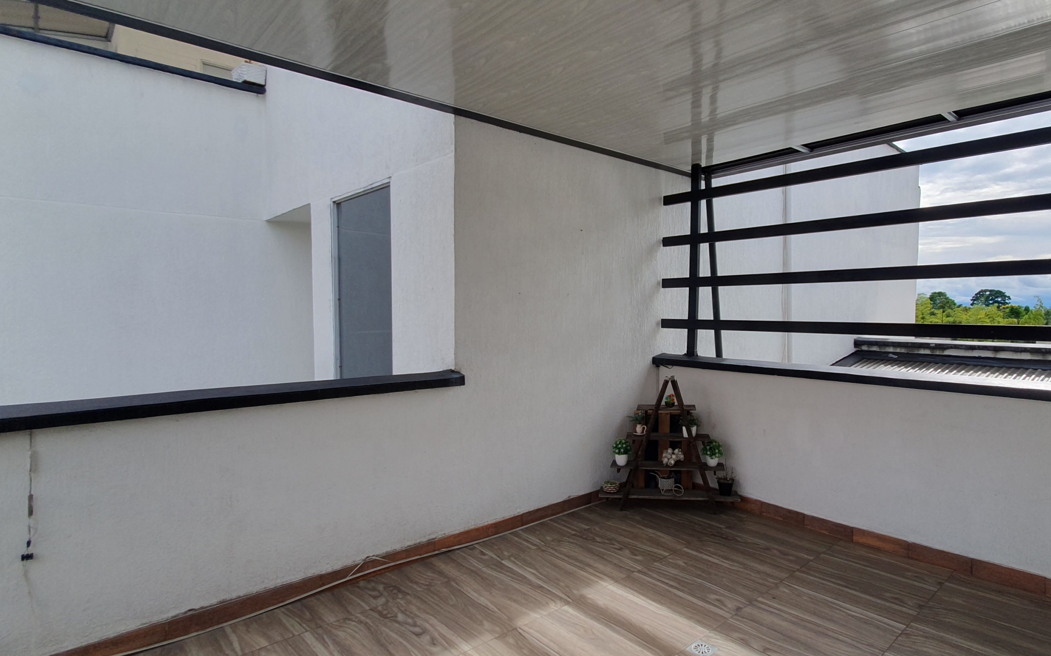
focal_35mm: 19
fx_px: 544
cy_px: 321
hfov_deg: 87.5
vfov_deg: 62.2
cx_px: 594
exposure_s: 1/646
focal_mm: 1.8
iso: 50
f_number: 2.2
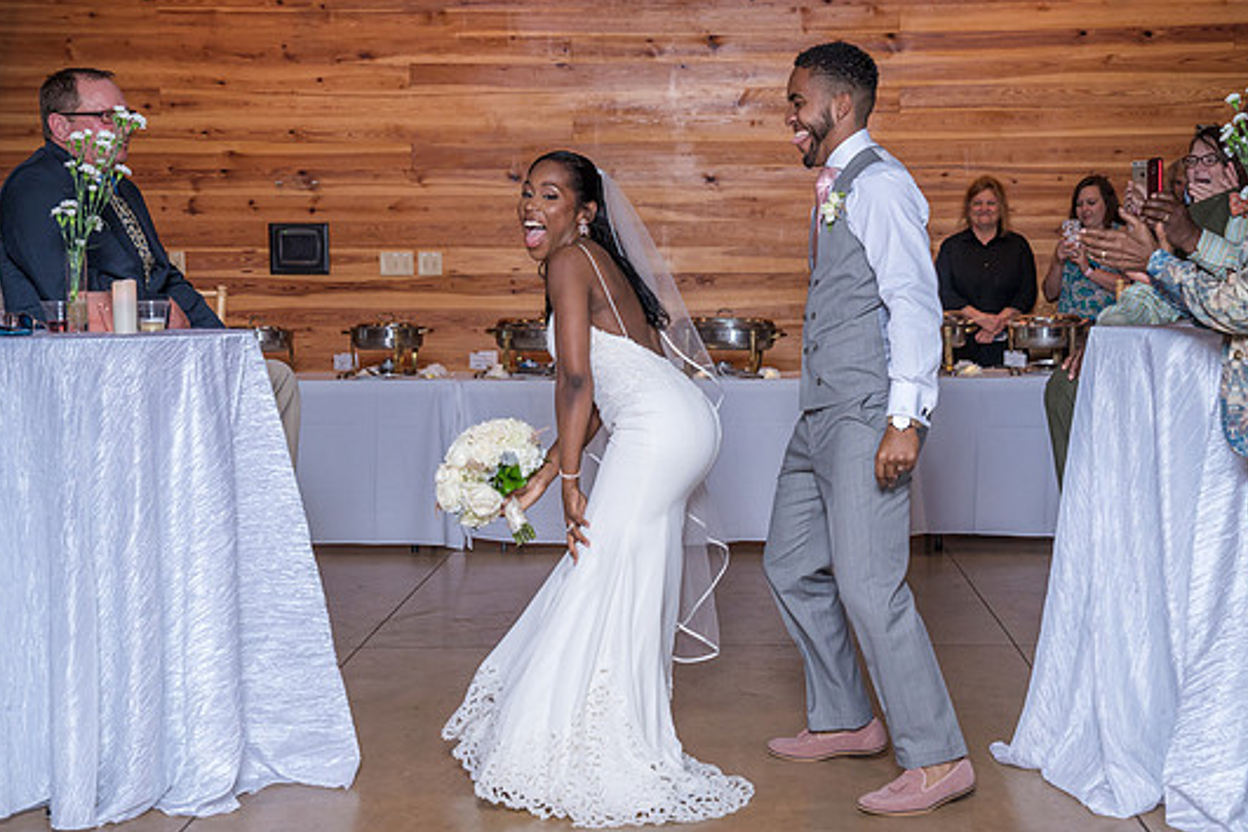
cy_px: 429
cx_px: 667
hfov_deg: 31.9
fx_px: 2184
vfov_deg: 21.6
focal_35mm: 63
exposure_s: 1/200
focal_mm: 53
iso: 2000
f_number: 4.5
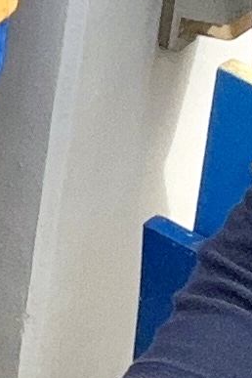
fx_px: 2614
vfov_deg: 8.2
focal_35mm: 249
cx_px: -620
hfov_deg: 5.1
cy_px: -55
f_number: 1.9
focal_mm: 2.69
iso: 25
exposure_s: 1/740
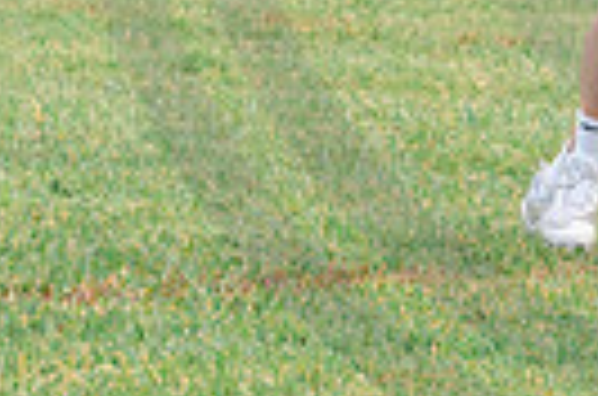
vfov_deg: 1.7
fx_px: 13688
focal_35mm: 826
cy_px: 30
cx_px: 574
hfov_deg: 2.5
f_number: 6.3
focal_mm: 130
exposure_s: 1/640
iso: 400
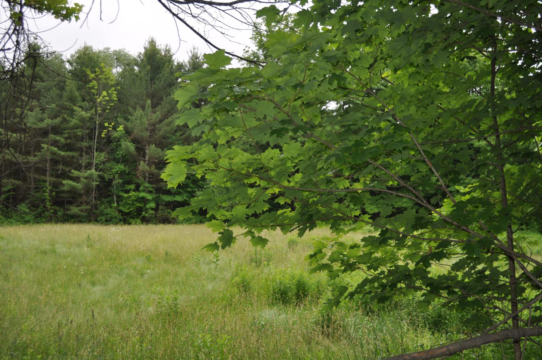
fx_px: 722
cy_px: 180
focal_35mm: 48
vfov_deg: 28.0
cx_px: 271
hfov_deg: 41.2
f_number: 4.8
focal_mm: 32
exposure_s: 1/200
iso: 220
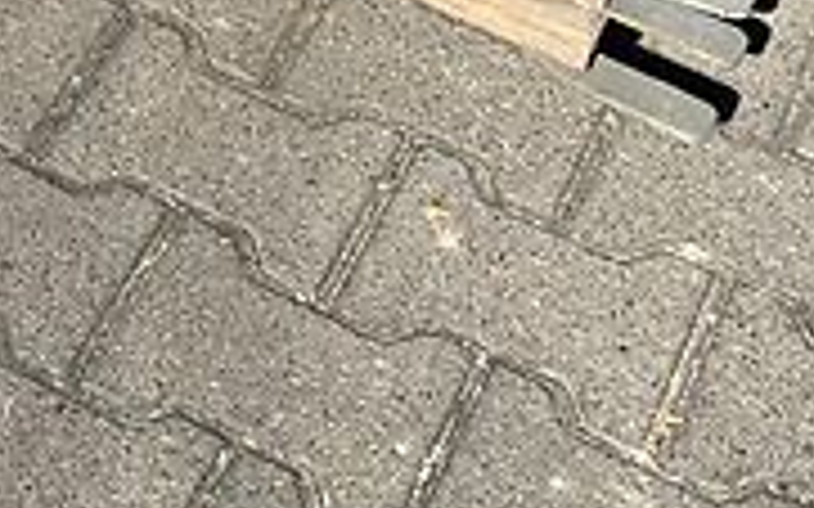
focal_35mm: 122
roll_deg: -1.7
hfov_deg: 15.9
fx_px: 2706
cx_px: -364
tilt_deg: -33.7
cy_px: -593
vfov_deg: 9.8
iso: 50
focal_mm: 5.1
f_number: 1.6
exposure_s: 1/4310
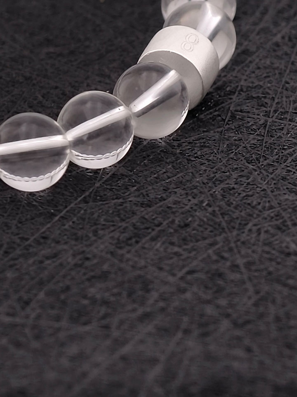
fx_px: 972
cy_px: 198
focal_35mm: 85
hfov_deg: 17.4
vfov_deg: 23.0
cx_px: 148
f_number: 2.67
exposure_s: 1/400
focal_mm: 22.48
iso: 200
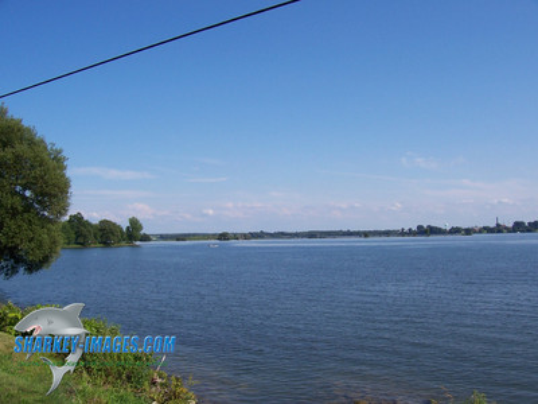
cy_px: 202
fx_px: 528
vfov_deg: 41.8
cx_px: 269
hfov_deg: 54.0
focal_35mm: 34
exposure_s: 1/500
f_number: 5.6
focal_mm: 5.6
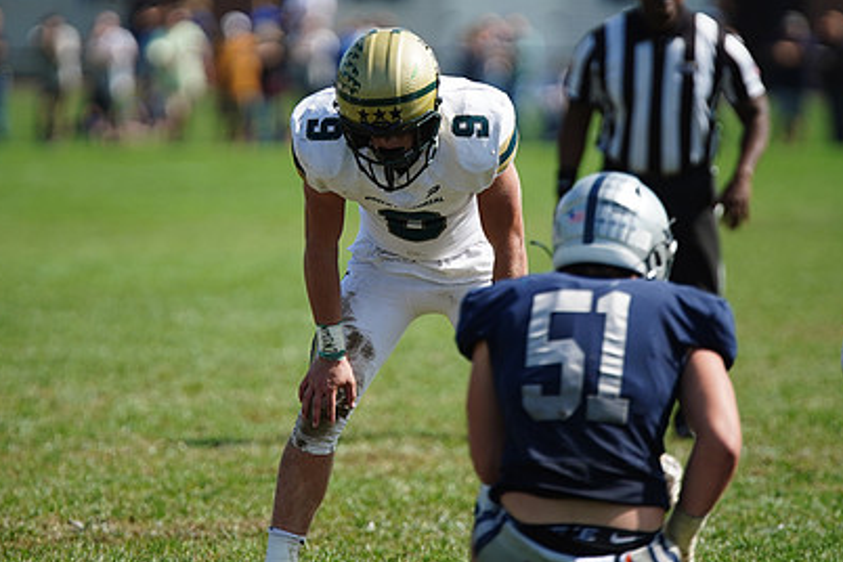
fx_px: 10139
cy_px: 183
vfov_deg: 3.2
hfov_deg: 4.8
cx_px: 375
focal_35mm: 433
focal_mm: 300
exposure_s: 1/4000
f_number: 2.8
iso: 400
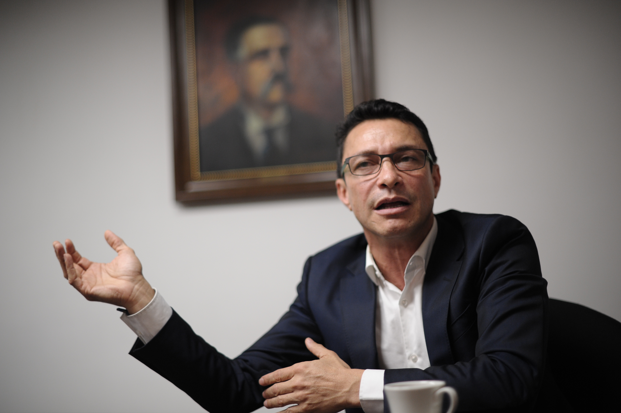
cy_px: 206
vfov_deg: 27.0
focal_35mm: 50
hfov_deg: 39.6
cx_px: 310
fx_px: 862
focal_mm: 50
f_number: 1.6
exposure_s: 1/640
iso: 1250
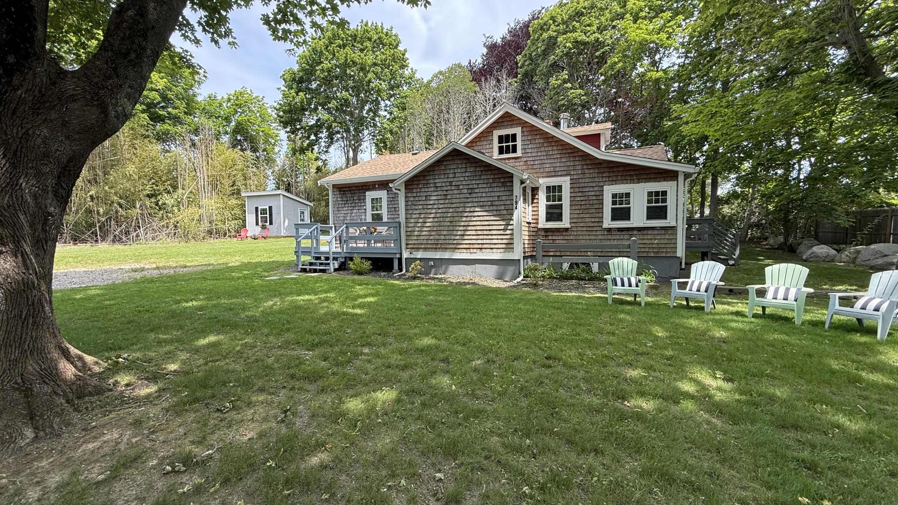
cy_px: 259
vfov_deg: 67.1
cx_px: 445
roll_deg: +0.9
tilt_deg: -2.4
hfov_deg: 99.4
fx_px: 381
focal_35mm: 16
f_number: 2.2
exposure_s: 1/413
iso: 64
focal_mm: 2.22
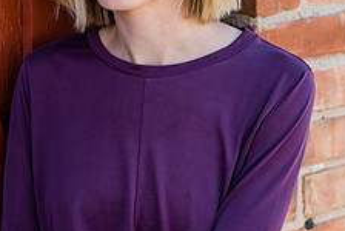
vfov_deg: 8.7
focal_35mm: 158
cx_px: 12
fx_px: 1516
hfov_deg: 12.8
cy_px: 44
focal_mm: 58
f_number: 3.2
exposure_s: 1/320
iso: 125
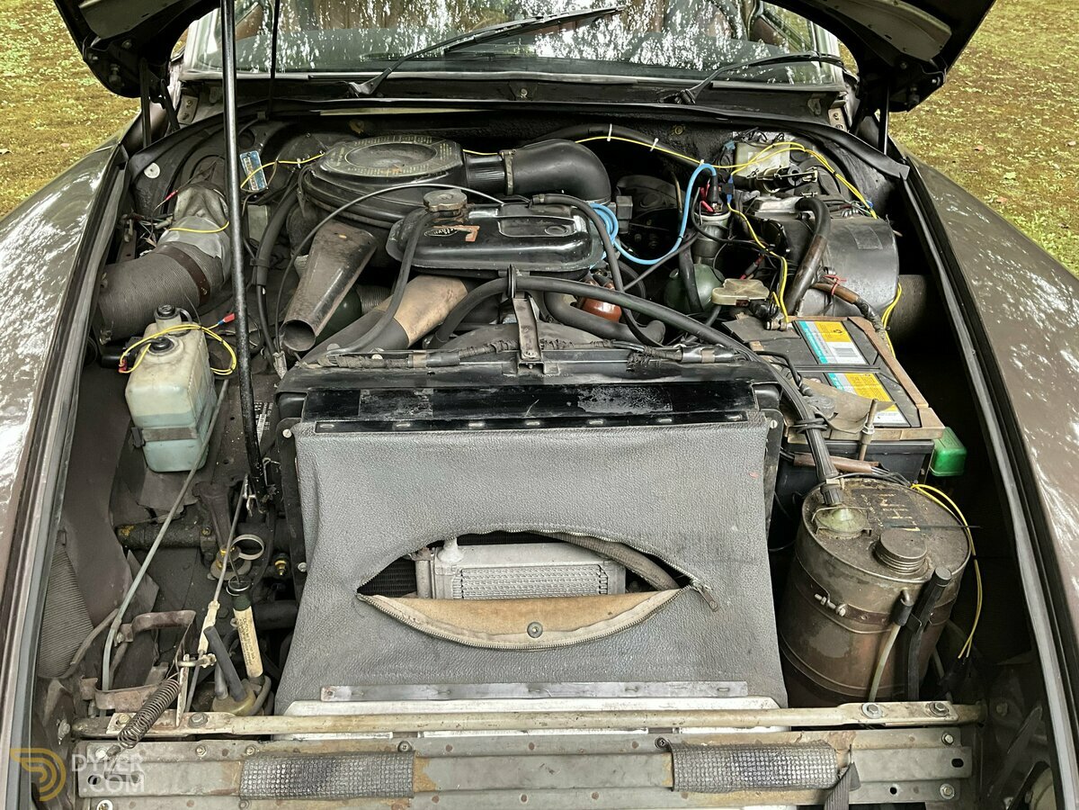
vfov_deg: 48.2
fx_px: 904
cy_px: 405
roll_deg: -1.1
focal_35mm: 29
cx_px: 540
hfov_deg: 61.7
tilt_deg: -32.6
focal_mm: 3
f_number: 1.8
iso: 64
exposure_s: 1/67
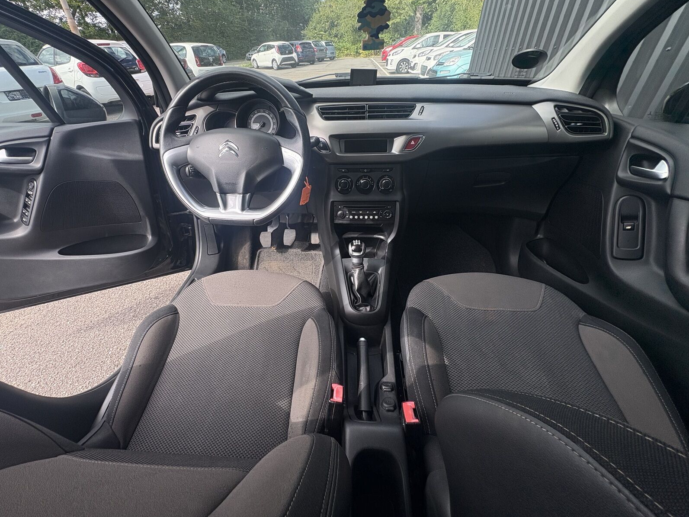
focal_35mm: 15
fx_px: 299
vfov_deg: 81.7
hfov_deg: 98.0
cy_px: 250
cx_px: 321
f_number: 2.2
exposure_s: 1/390
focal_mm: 2.22
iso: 64
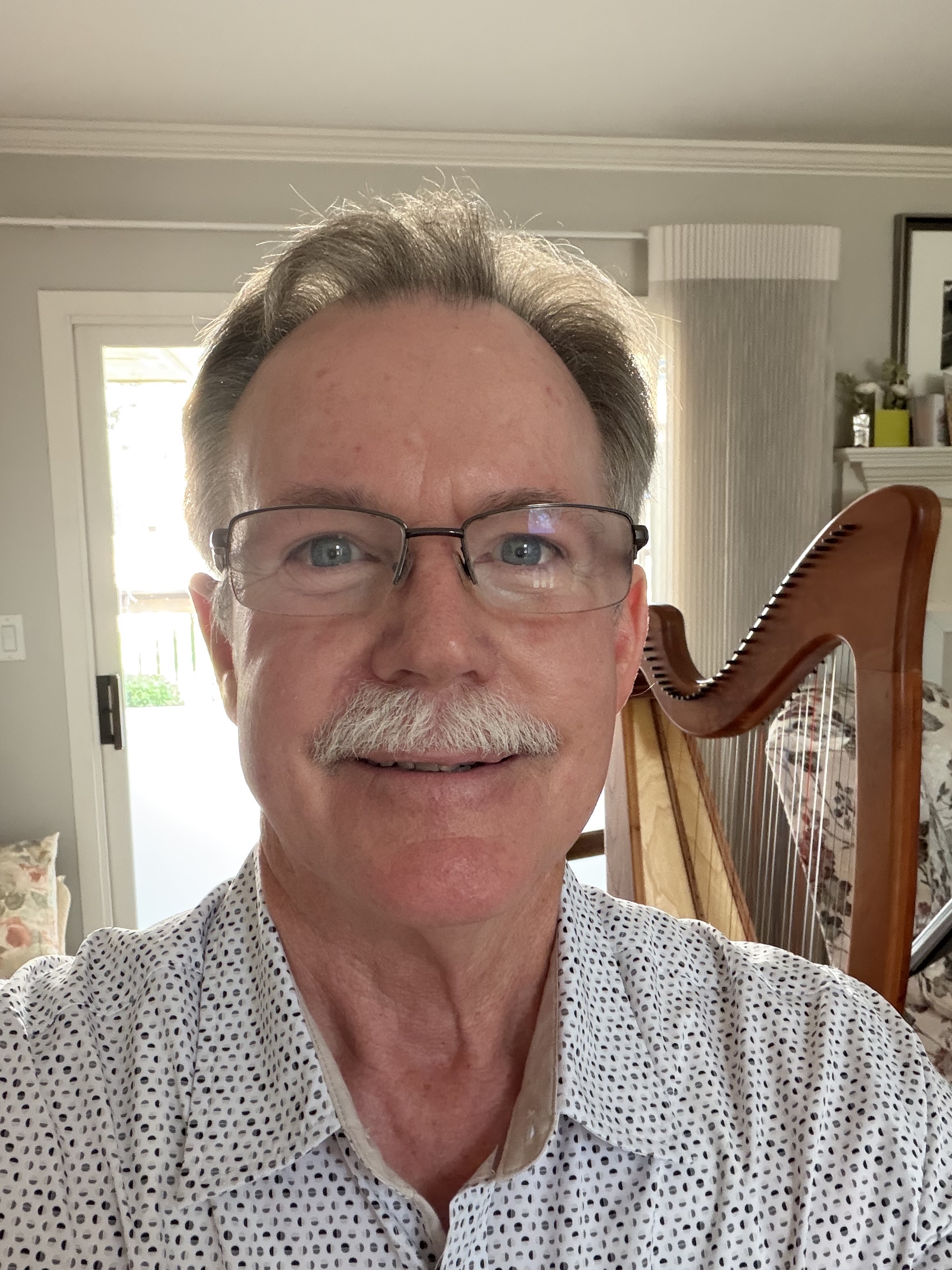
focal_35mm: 30
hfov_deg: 46.8
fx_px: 1100
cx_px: 476
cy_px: 635
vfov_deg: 60.0
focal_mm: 2.71
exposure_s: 1/30
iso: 400
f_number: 1.9
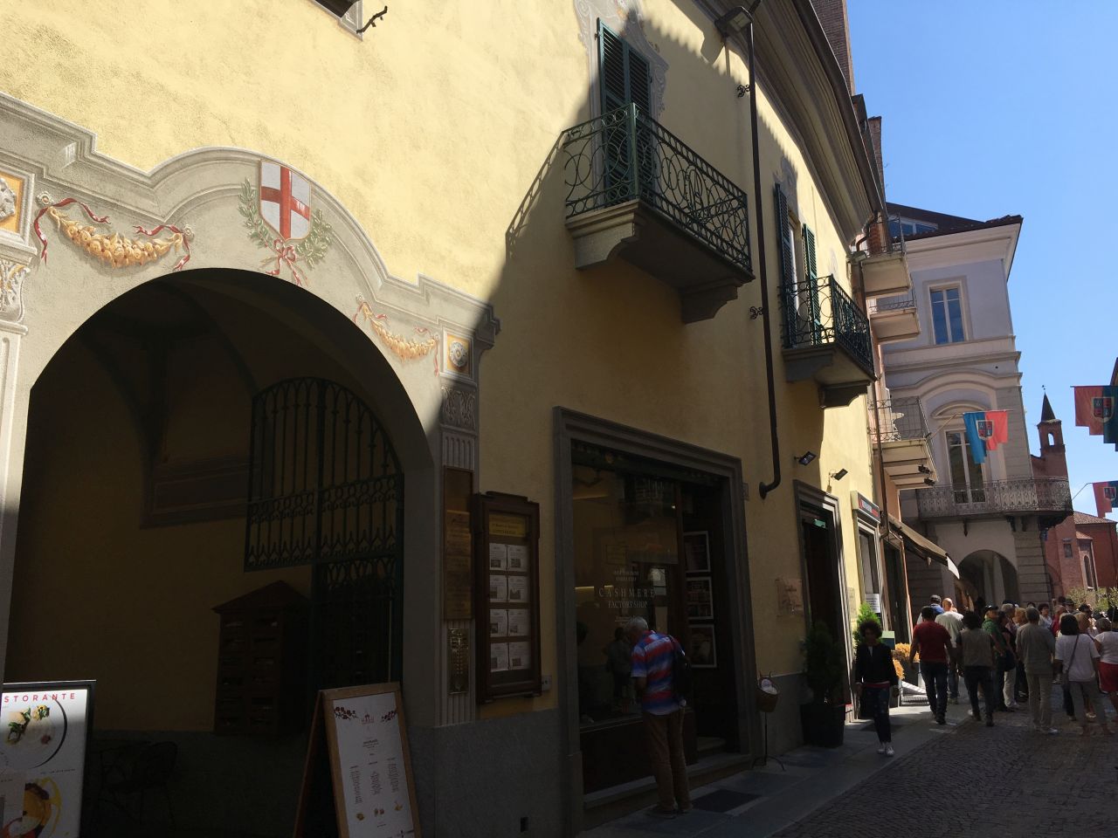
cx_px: 559
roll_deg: +2.2
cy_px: 419
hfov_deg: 61.7
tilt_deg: +11.9
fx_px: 937
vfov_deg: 48.2
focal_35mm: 29
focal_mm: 4.15
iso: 25
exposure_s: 1/1538
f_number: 2.2
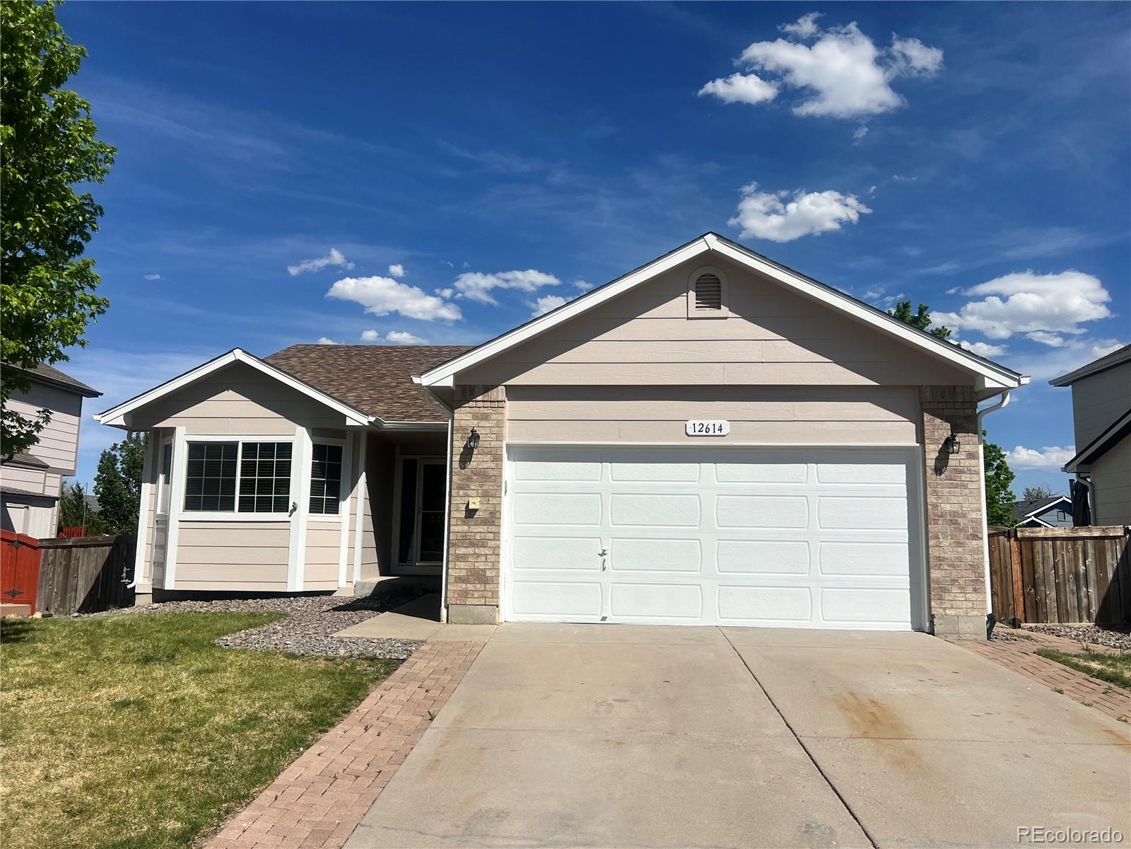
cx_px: 566
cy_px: 424
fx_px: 849
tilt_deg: +6.3
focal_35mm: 26
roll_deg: +0.1
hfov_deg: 67.3
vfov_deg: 53.1
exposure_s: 1/11364
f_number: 1.5
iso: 50
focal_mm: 5.7
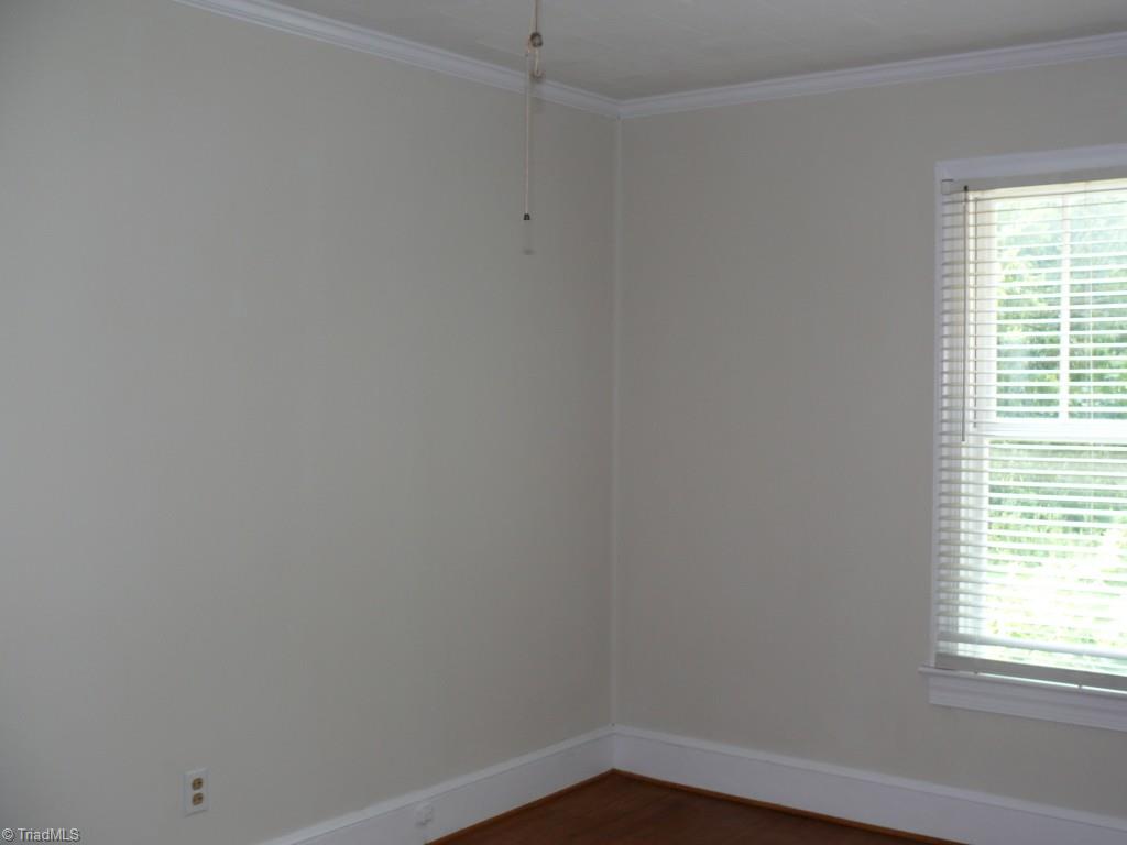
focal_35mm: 40
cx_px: 564
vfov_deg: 36.0
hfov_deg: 46.8
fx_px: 1302
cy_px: 422
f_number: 2.8
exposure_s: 1/30
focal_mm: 8.1
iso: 100
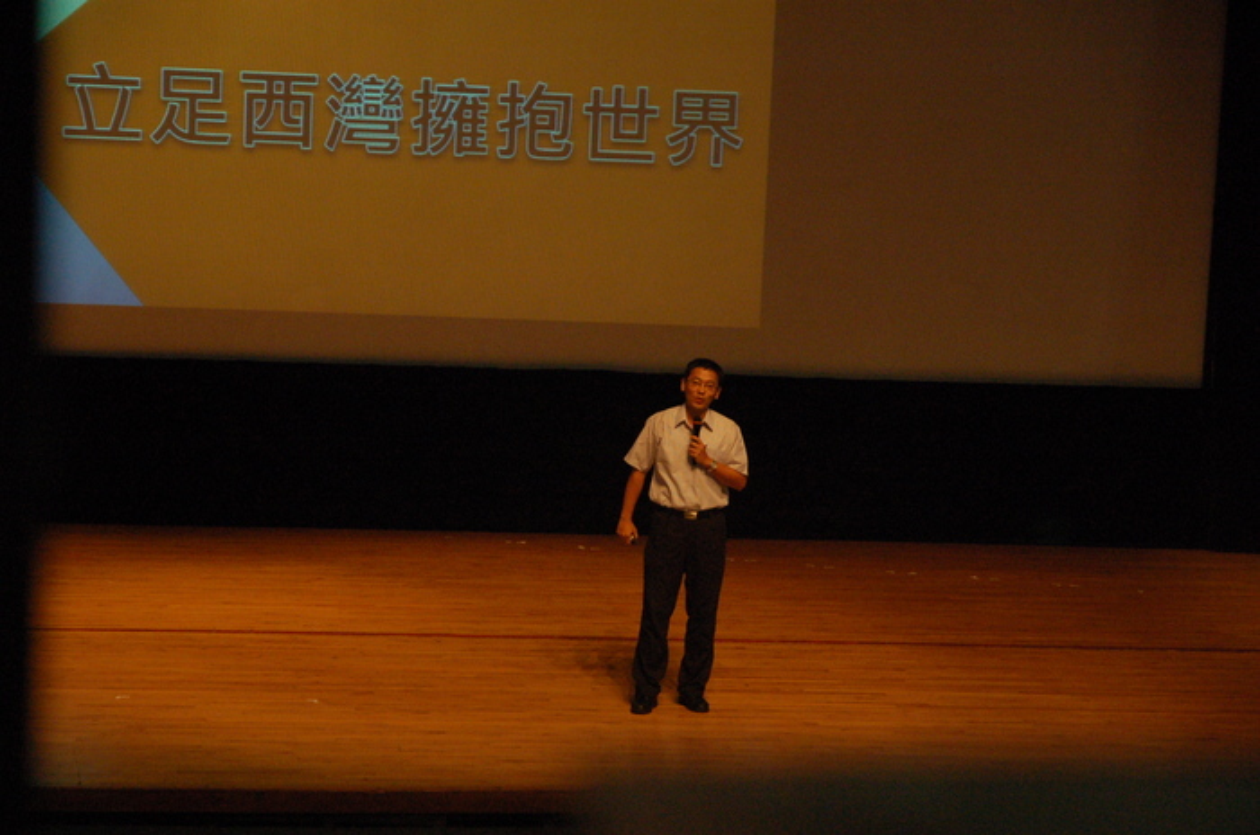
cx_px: 630
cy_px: 418
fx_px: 3668
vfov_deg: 13.0
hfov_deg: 19.5
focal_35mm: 105
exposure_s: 1/60
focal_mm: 70
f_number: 4.5
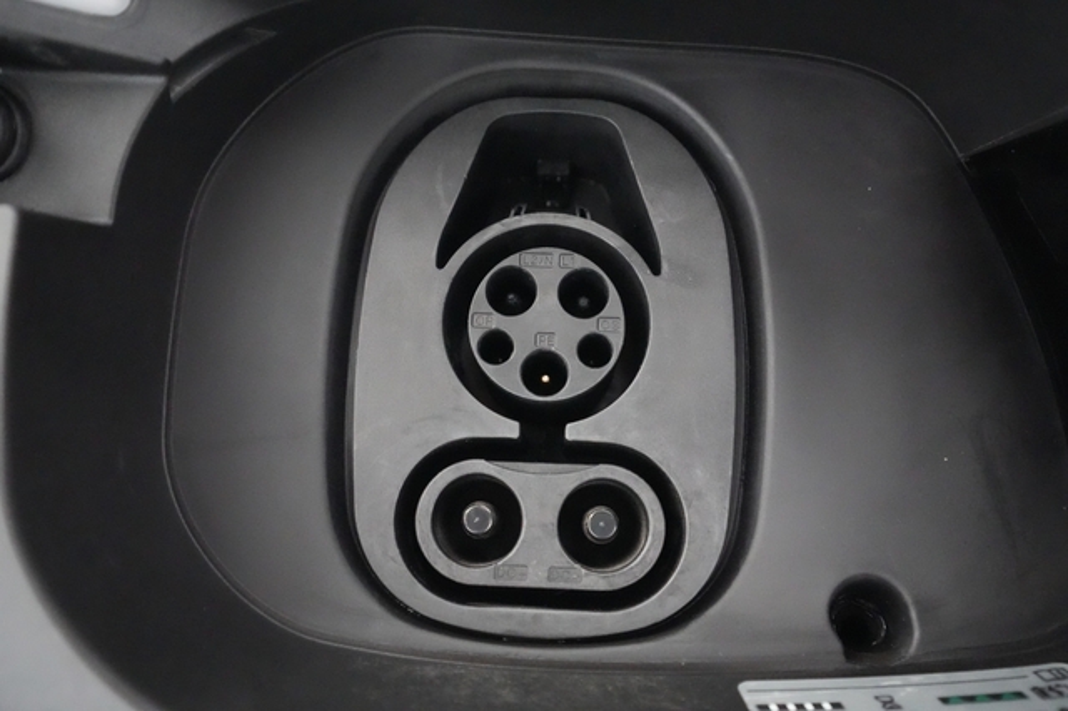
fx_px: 830
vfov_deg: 46.4
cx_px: 534
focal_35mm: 28
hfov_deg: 65.5
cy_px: 356
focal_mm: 28
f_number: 4.5
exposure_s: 1/125
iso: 25600
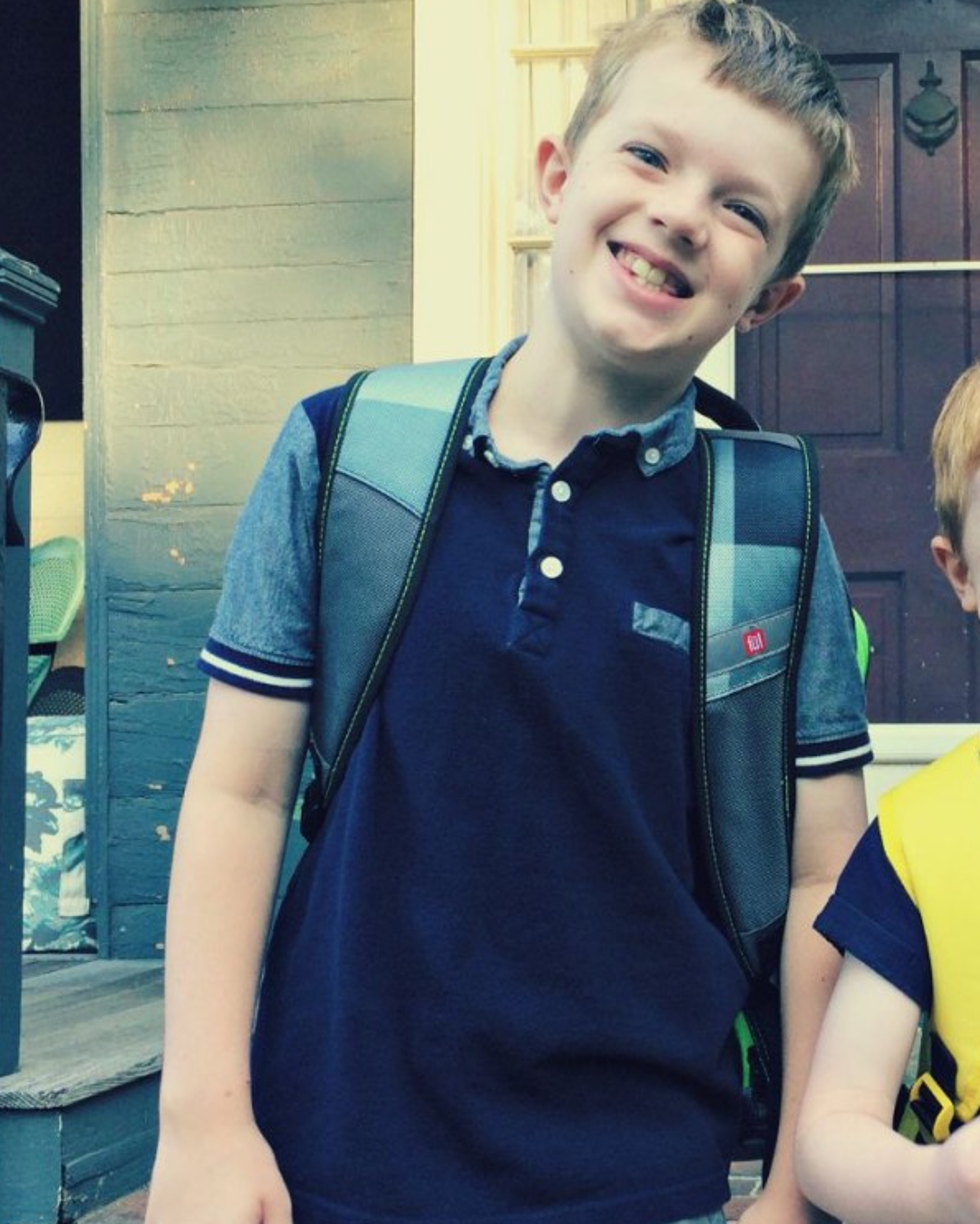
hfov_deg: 36.5
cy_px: 626
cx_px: 827
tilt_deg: +4.3
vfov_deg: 46.8
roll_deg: +1.8
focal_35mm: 39
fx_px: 1413
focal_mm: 4.15
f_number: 2.2
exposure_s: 1/125
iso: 32
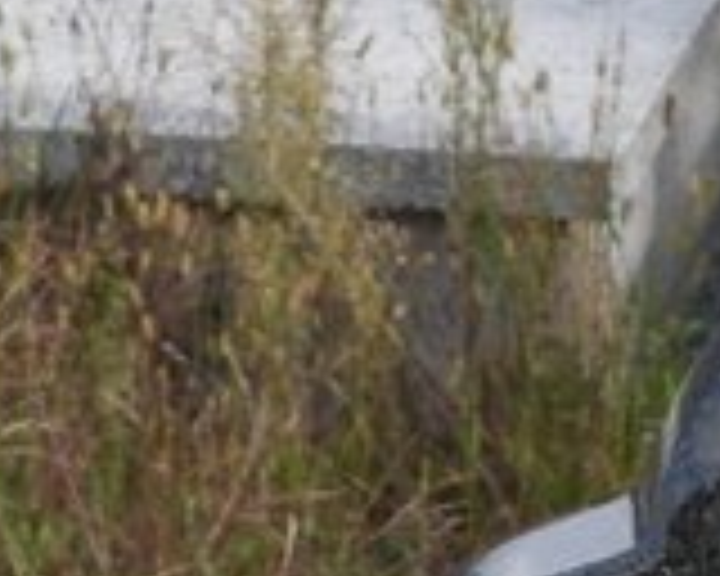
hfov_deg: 7.1
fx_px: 5455
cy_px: 1476
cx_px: 1670
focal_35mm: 256
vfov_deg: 5.8
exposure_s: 1/500
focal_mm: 7.4
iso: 100
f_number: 3.2
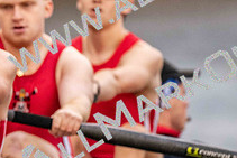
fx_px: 10856
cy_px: 91
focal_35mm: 1648
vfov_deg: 0.8
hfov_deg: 1.3
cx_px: -74
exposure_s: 1/2500
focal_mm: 600
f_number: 4
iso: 3200
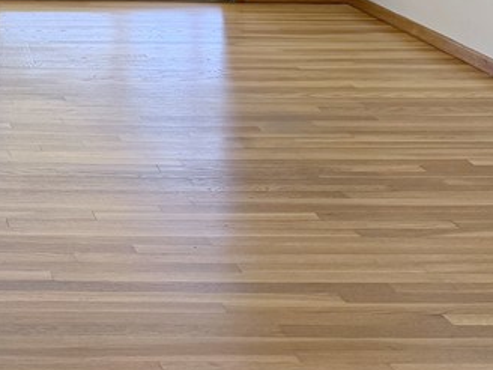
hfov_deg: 22.7
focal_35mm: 75
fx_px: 1068
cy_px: -162
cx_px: -174
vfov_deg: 17.8
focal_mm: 6.8
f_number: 1.8
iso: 100
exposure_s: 1/339
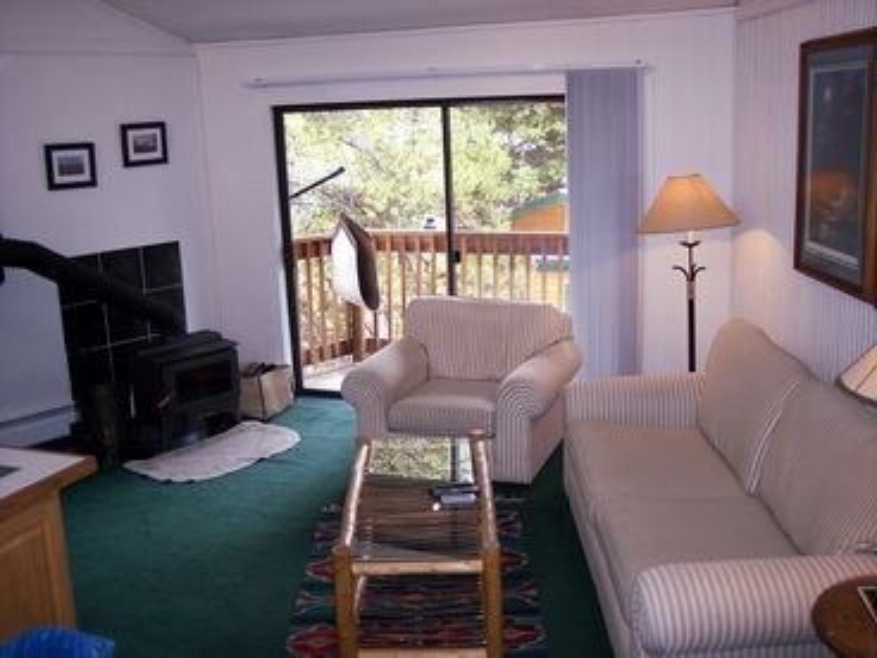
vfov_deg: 36.8
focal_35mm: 39
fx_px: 988
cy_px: 329
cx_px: 438
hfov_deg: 47.9
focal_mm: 8
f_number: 2.8
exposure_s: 1/60
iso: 140
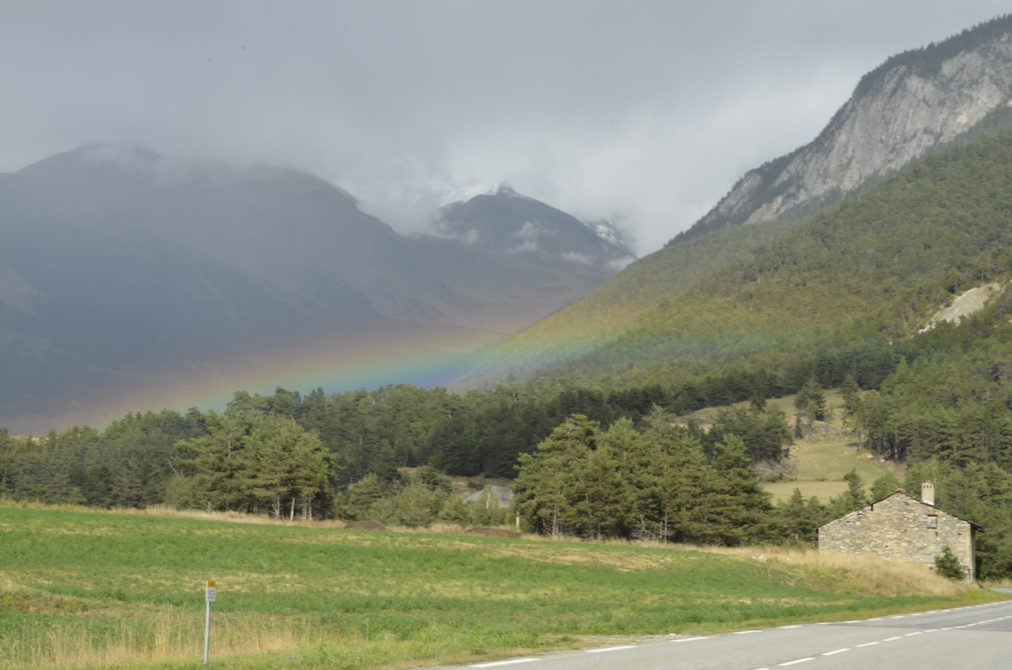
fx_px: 2440
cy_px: 335
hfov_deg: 23.4
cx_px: 506
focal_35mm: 87
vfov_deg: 15.6
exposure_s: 1/60
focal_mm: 58
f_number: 27
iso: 200
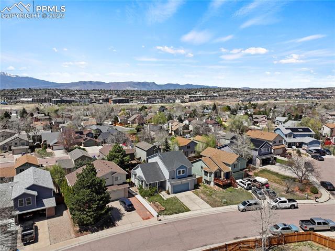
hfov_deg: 71.6
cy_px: 126
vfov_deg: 56.8
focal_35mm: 24
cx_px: 168
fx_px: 232
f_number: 2.8
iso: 100
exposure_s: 1/40
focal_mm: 12.29
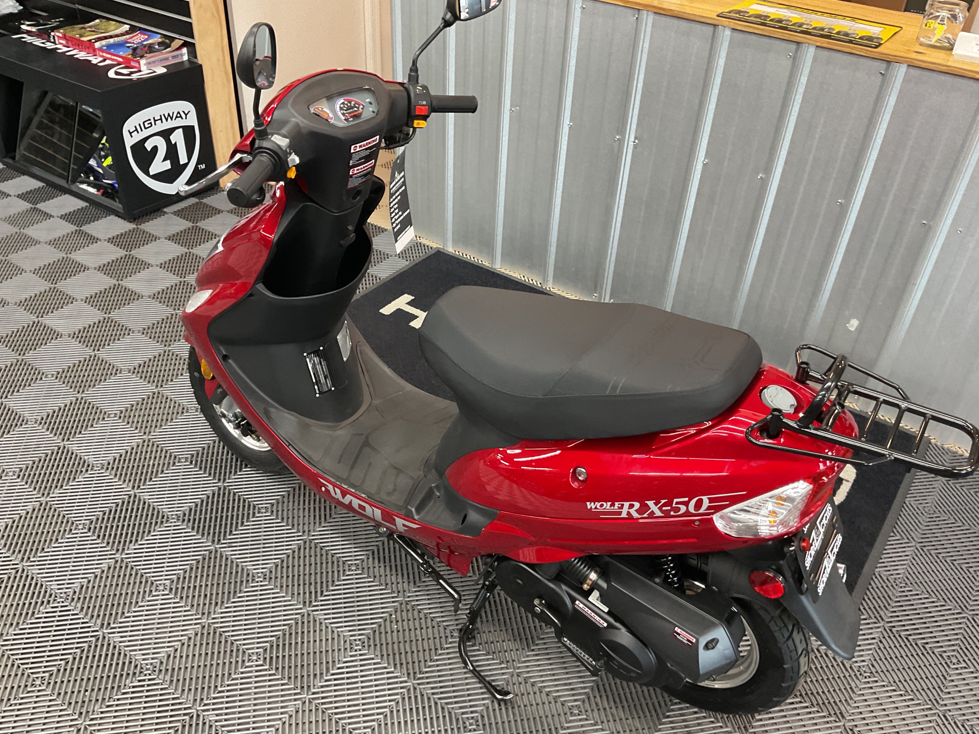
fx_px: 848
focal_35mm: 30
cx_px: 487
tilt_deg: -37.2
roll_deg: -4.6
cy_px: 377
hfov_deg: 60.0
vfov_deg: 46.8
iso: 160
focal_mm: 3
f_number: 1.8
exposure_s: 1/60
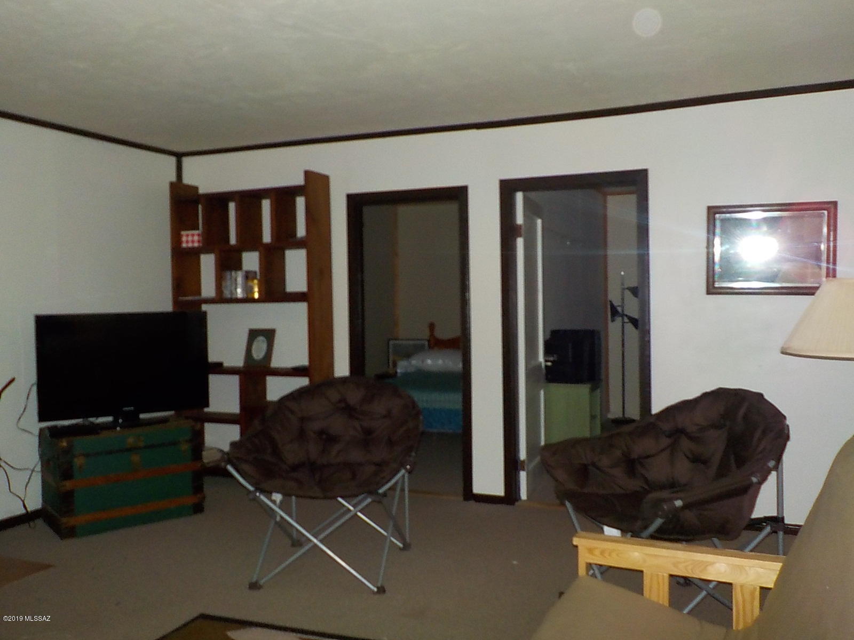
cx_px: 427
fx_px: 740
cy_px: 320
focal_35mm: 30
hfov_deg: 60.0
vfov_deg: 46.8
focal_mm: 4.1
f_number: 3.3
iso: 250
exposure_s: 1/30
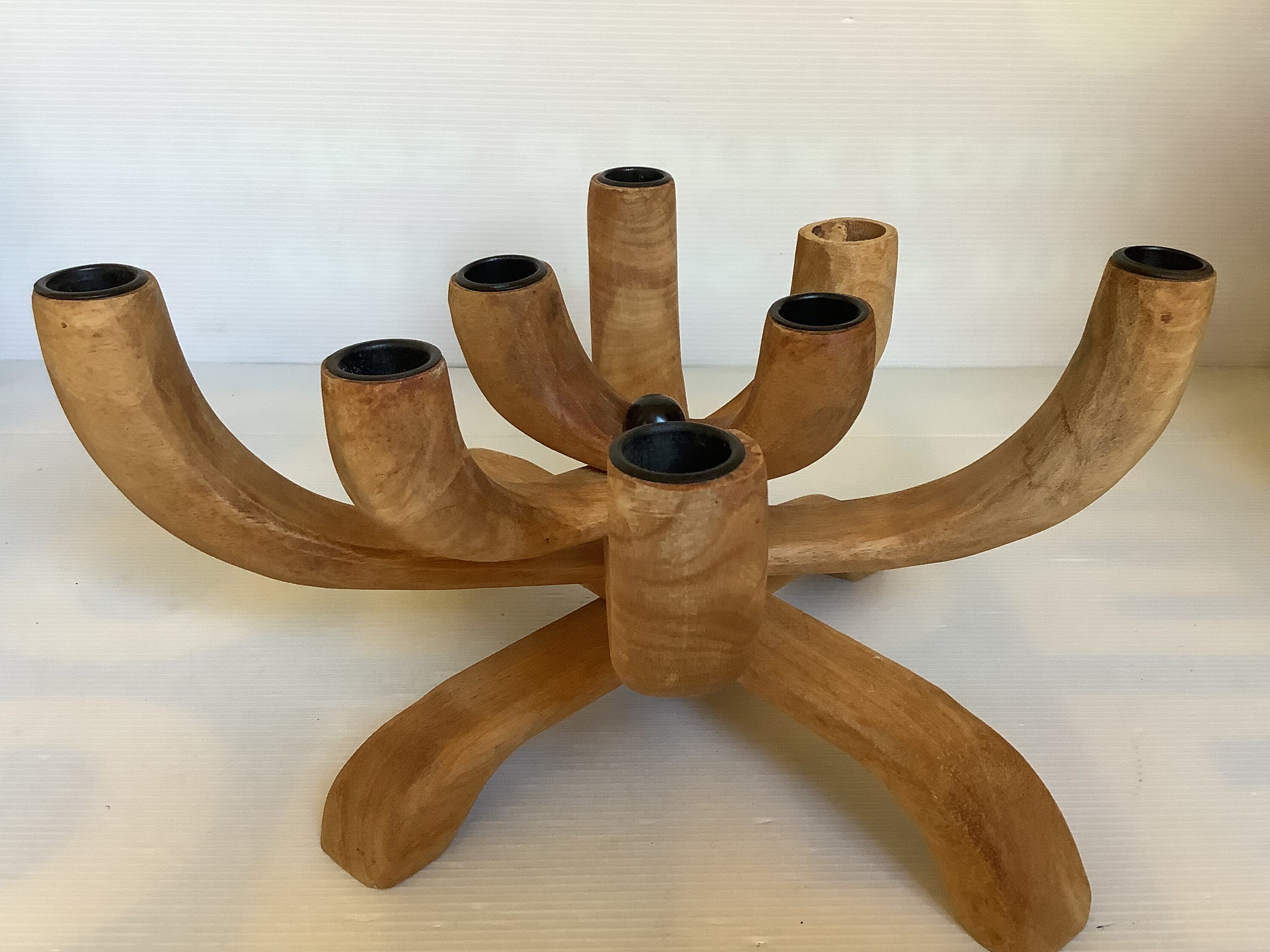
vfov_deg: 41.8
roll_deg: +0.2
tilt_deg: -24.9
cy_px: 479
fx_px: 1247
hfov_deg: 53.9
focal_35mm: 34
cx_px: 672
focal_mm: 3.3
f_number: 2.4
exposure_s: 1/50
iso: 125
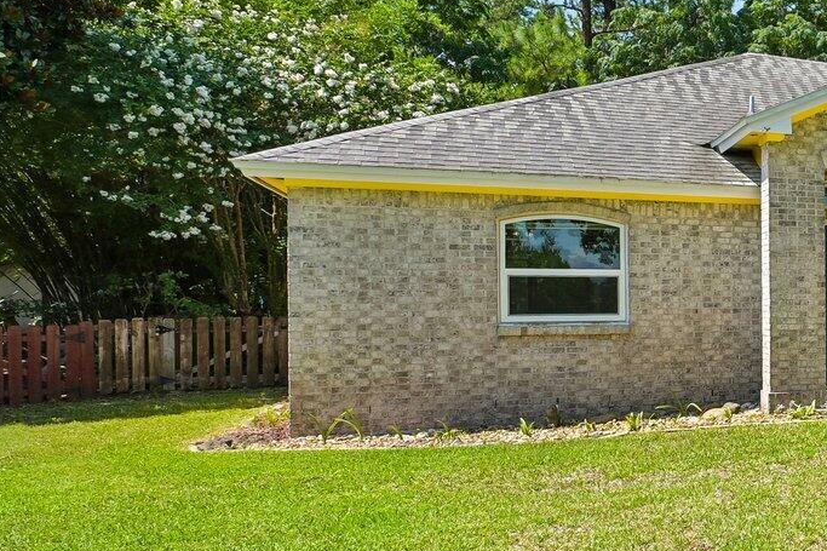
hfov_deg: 29.6
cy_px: 308
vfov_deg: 28.9
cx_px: 1177
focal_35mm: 46
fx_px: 1068
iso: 100
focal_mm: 15.5
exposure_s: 1/125
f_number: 8
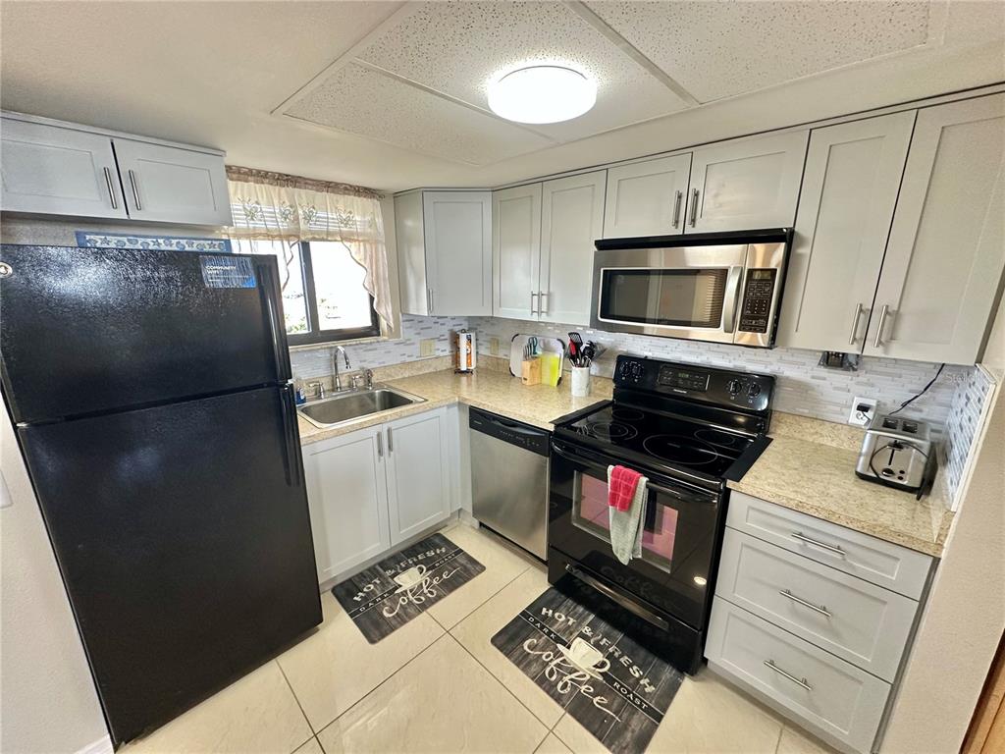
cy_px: 377
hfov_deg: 102.1
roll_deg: +0.0
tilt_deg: -14.0
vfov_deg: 85.7
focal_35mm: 14
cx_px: 502
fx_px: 406
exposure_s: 1/60
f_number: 2.2
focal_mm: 2.22
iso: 160
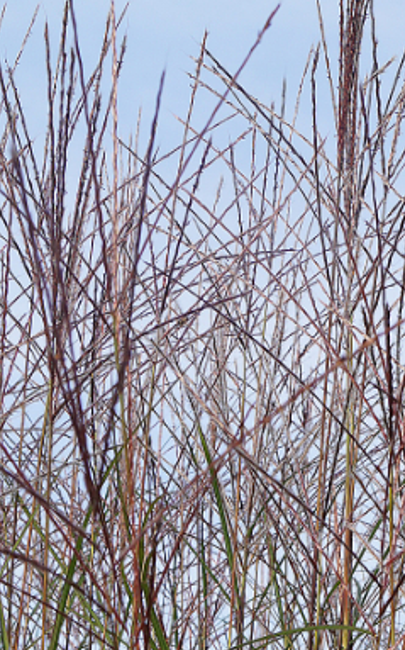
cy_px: 784
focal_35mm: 115
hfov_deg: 11.3
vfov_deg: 17.3
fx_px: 2033
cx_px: 390
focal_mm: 24
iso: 100
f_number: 9
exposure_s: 1/125
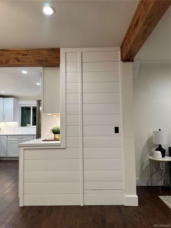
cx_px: 86
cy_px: 114
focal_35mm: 24
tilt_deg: +2.8
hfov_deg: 56.8
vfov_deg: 71.6
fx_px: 158
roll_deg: +0.3
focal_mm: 6.86
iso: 200
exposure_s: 1/120
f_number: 1.78
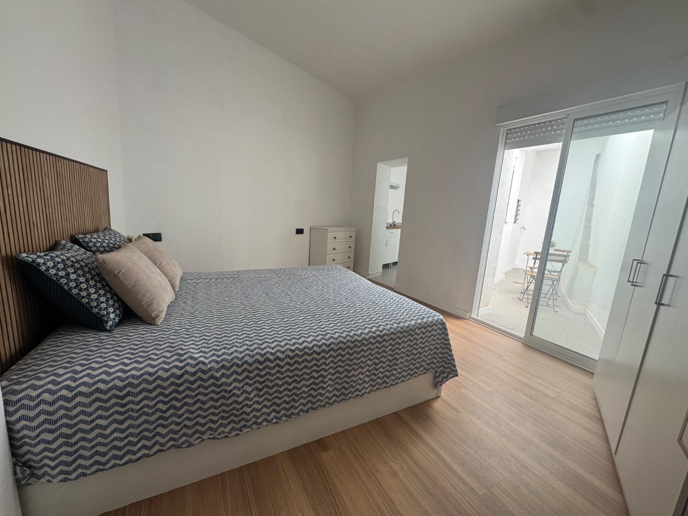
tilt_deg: -8.7
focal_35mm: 14
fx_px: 278
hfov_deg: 102.1
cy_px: 258
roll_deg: -2.8
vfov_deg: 85.7
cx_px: 344
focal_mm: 2.22
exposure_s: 1/99
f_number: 2.2
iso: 100
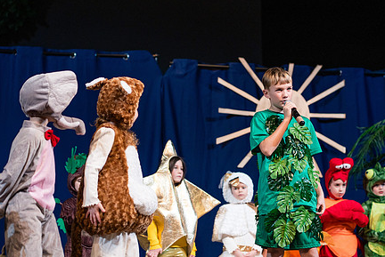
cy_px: 93
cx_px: 257
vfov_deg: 12.0
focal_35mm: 114
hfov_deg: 17.9
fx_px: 1220
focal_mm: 85
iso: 800
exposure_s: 1/640
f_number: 2.8
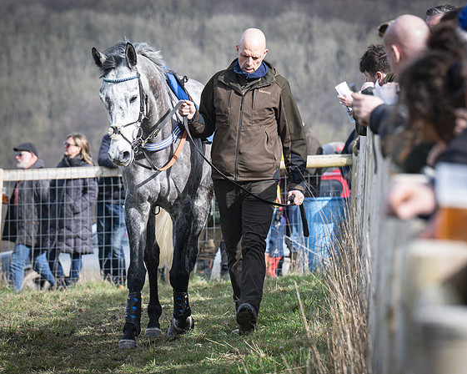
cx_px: 200
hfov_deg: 5.2
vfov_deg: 4.2
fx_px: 5128
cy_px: 220
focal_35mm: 371
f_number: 5.6
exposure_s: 1/1000
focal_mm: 175
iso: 400
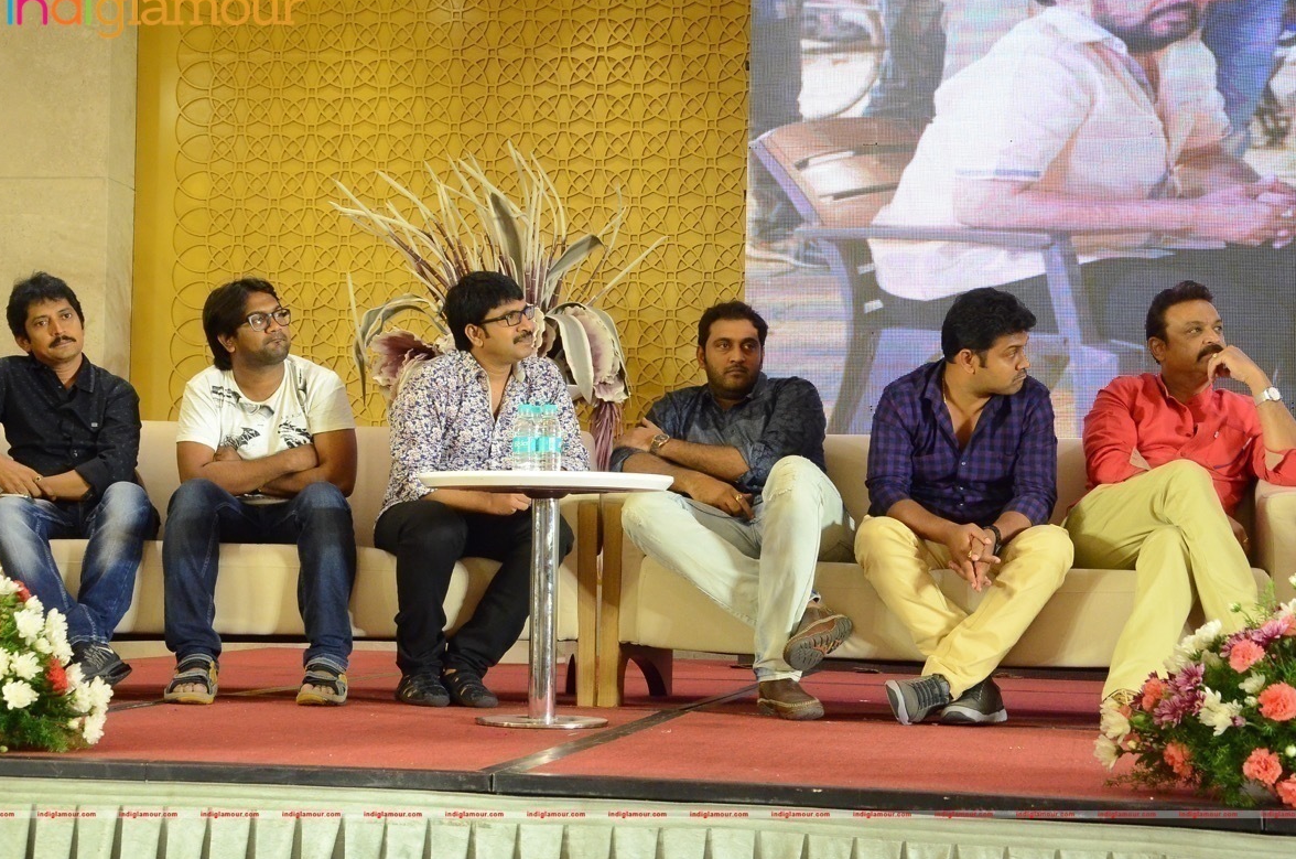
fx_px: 2263
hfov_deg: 32.0
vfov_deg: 21.5
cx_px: 637
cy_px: 444
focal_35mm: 63
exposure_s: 1/80
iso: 3200
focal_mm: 38
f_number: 5.6
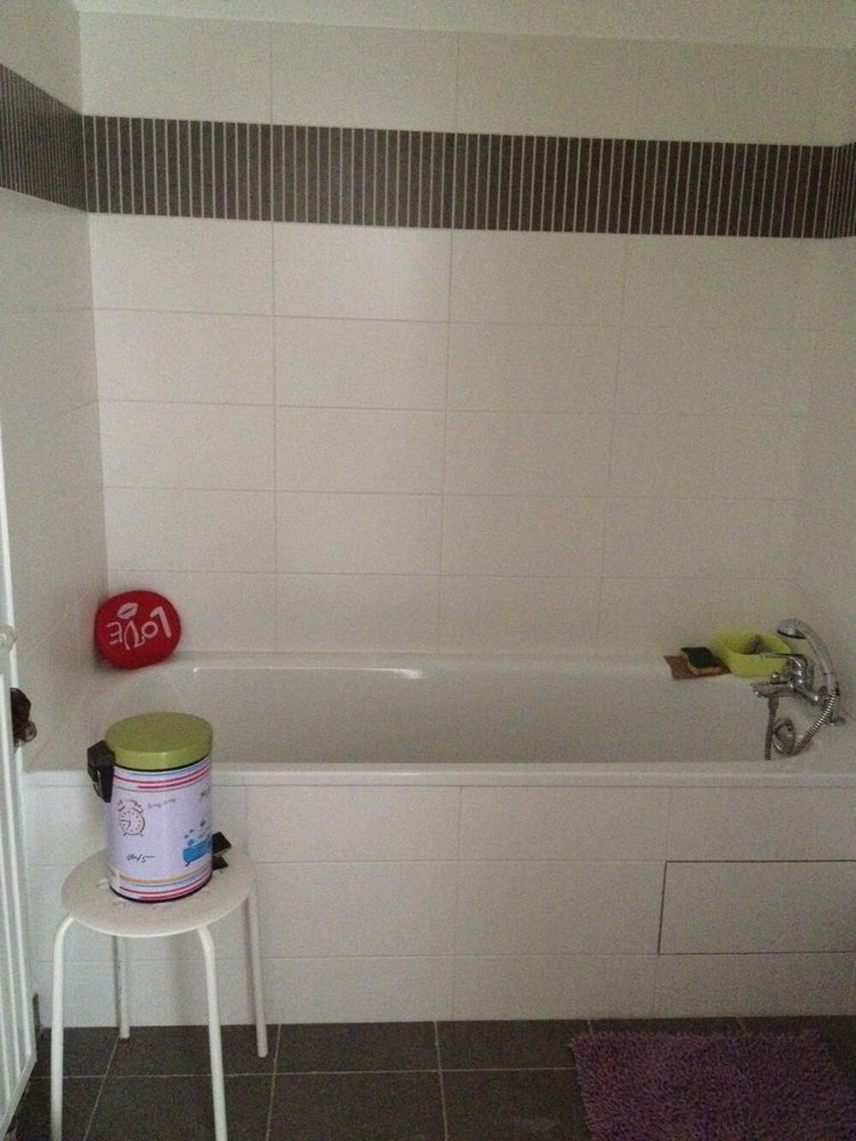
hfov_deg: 40.7
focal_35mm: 35
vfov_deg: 52.6
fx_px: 1154
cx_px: 428
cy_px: 570
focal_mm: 4.28
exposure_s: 1/15
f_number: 2.4
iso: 800
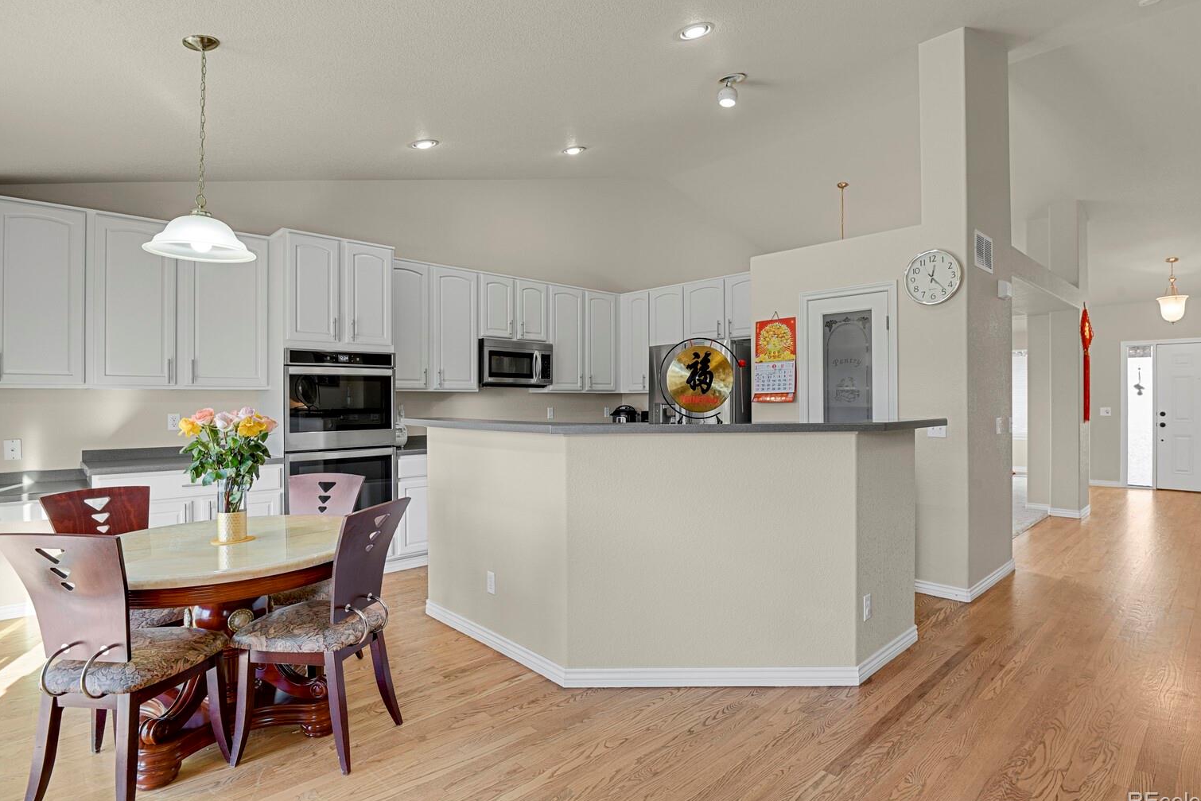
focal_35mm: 18
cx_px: 621
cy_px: 394
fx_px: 601
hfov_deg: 90.0
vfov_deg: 67.4
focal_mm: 17
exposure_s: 1.3
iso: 250
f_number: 8
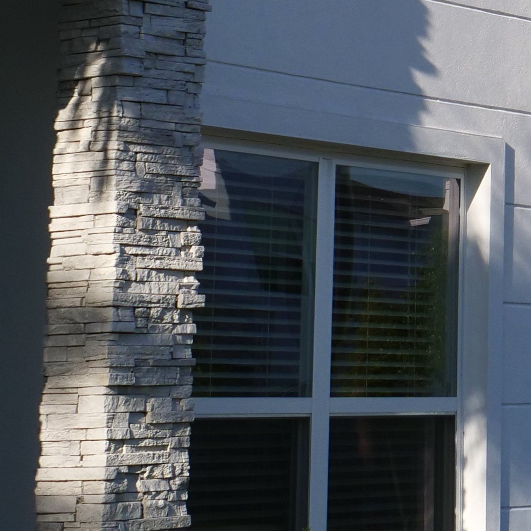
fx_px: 2794
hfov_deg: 10.6
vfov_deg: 10.4
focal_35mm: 161
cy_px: -329
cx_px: 717
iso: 200
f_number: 8
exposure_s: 1/640
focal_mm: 19
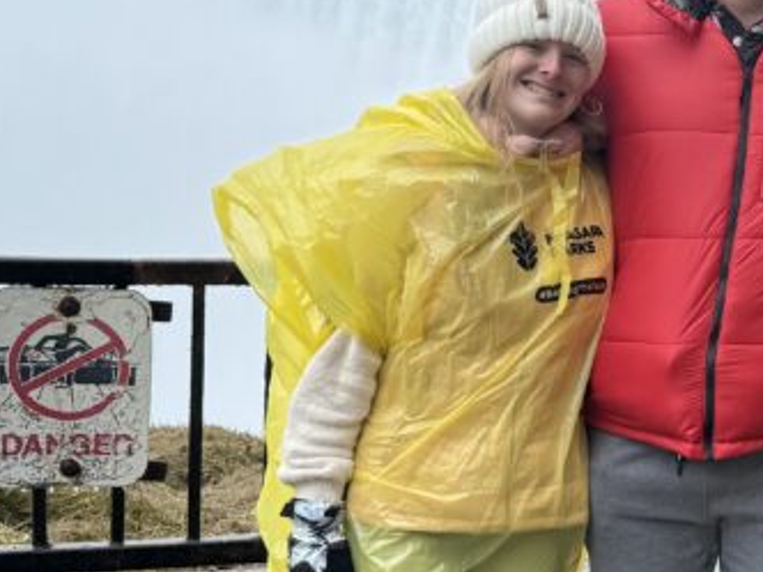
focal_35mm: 74
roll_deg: -4.3
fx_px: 1631
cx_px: 774
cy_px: 280
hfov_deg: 25.0
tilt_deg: -4.4
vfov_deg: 19.9
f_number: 1.78
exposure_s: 1/966
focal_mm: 6.86
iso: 80
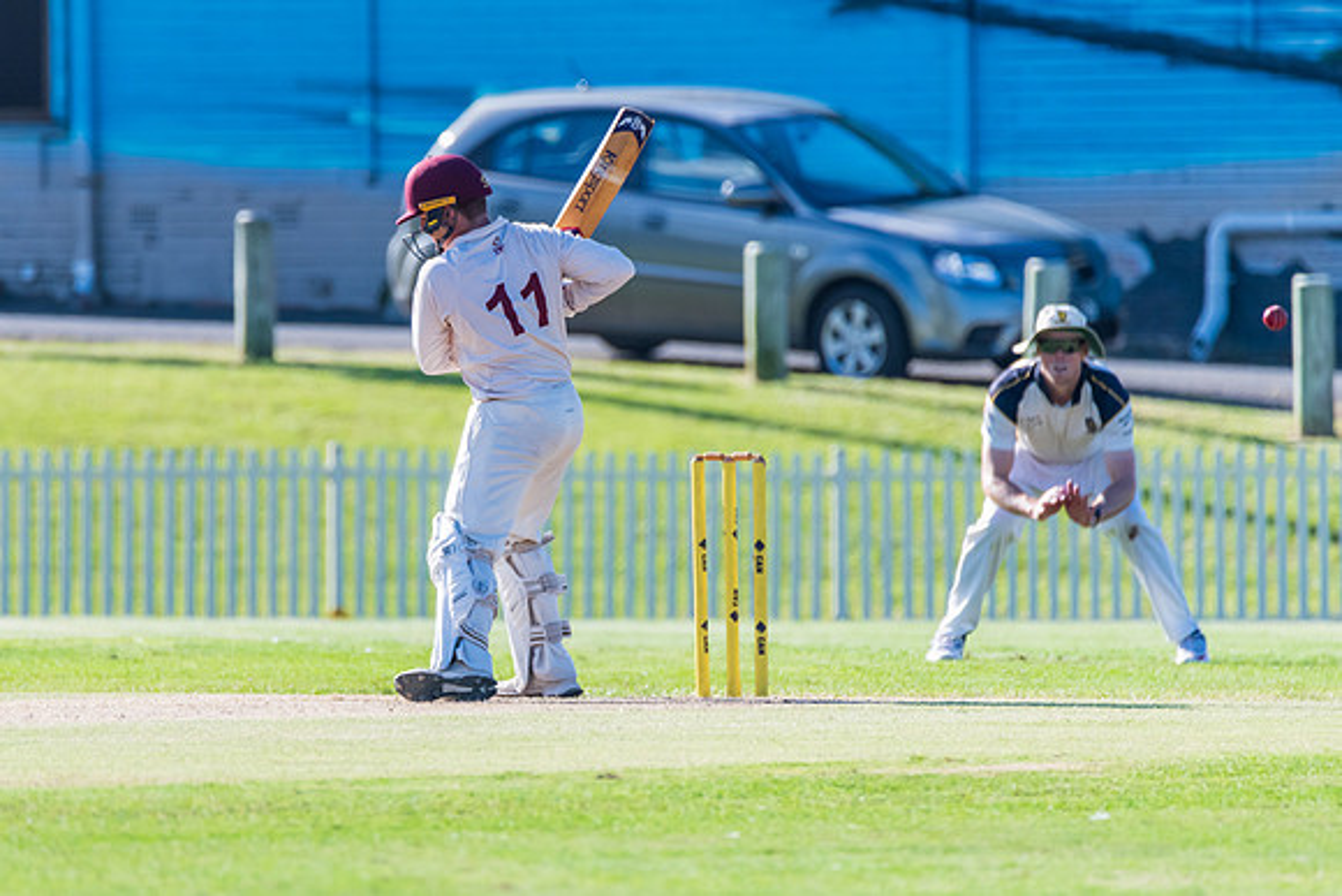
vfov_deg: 1.7
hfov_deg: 2.6
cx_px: 458
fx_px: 29479
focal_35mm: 791
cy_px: 497
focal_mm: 600
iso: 640
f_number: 6.3
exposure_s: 1/1600
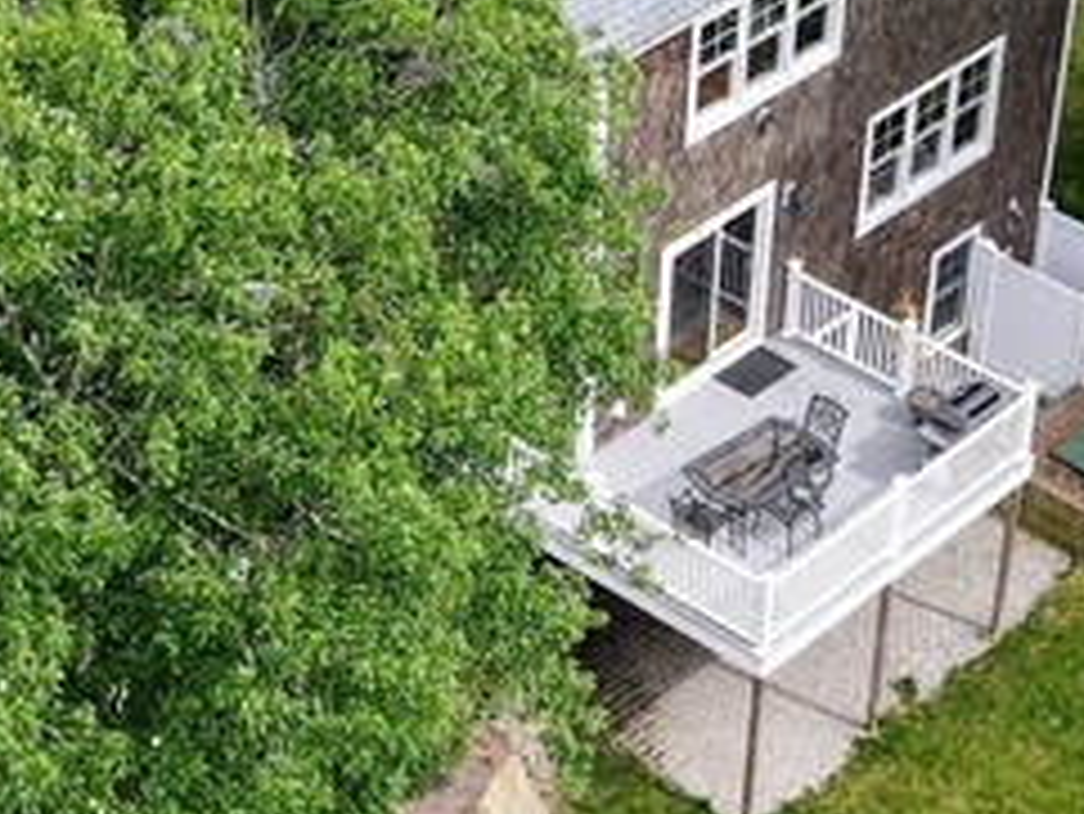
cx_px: 454
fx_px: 3196
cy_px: 612
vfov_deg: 14.5
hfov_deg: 19.2
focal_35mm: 102
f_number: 2.8
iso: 100
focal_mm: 4.5
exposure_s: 1/240
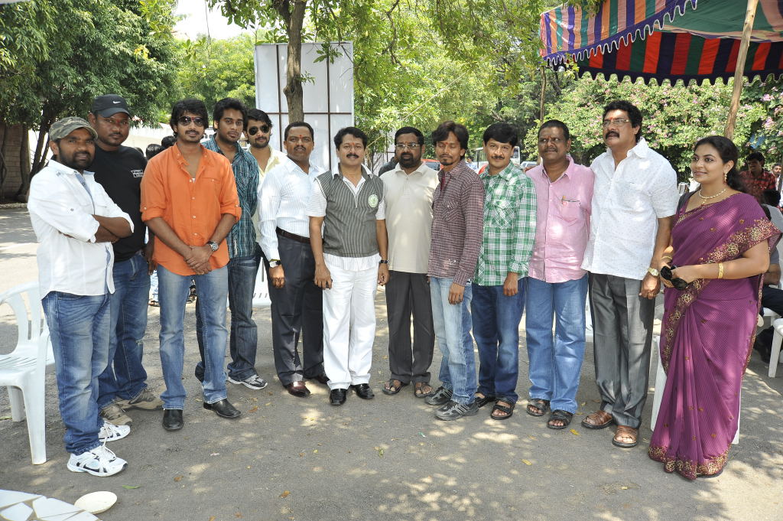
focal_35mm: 28
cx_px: 392
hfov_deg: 65.5
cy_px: 260
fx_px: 608
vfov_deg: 46.3
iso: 250
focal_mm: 28
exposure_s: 1/160
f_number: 5.6
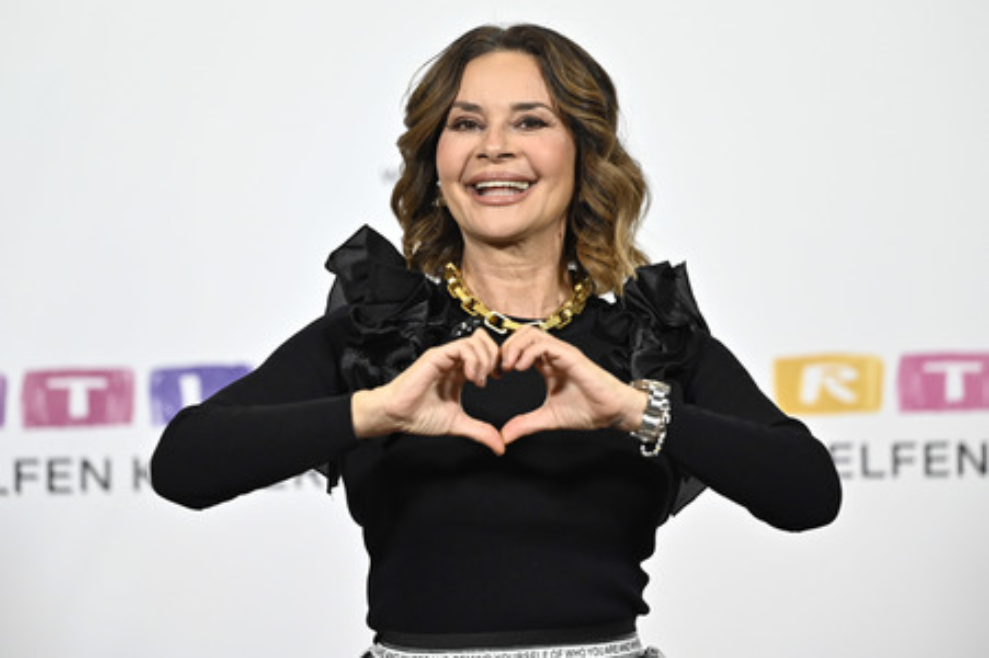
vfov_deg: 12.4
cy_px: 329
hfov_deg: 18.6
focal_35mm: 110
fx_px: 3020
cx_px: 494
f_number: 2.8
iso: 1000
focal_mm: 110
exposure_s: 1/640
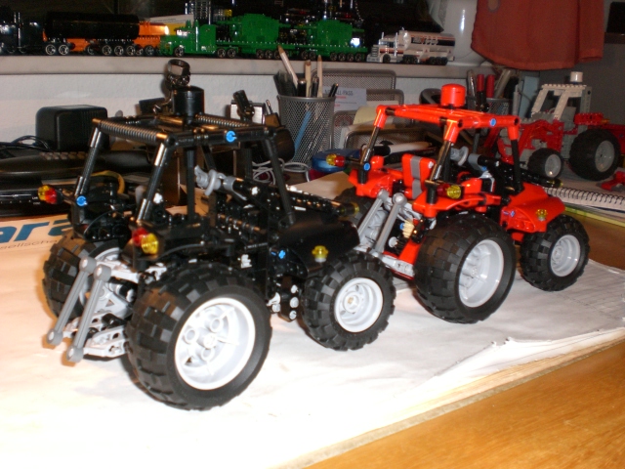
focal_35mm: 38
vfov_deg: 37.7
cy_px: 234
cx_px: 312
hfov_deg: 49.0
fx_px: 686
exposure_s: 1/60
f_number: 3.1
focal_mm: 6.3
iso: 200
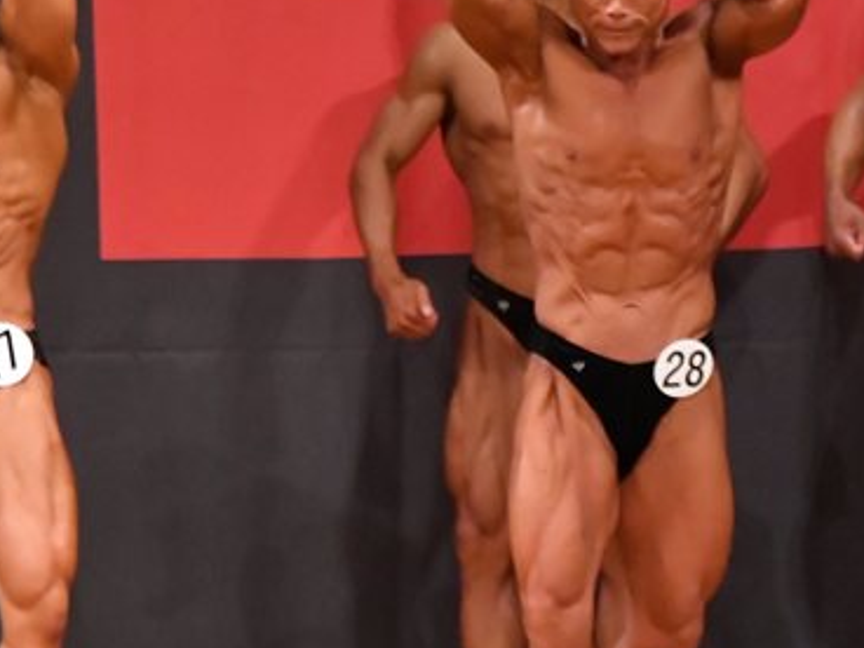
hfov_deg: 3.4
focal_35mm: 577
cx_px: 706
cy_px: 380
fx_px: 14402
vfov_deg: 2.6
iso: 9000
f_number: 5.6
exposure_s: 1/400
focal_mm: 190
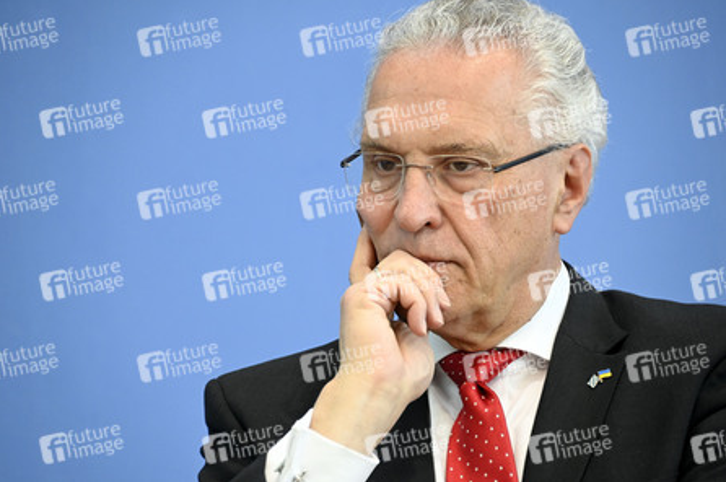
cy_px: 241
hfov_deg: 8.2
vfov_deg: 5.4
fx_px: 5095
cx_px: 364
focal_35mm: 253
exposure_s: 1/500
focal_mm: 250
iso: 5000
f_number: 5.6
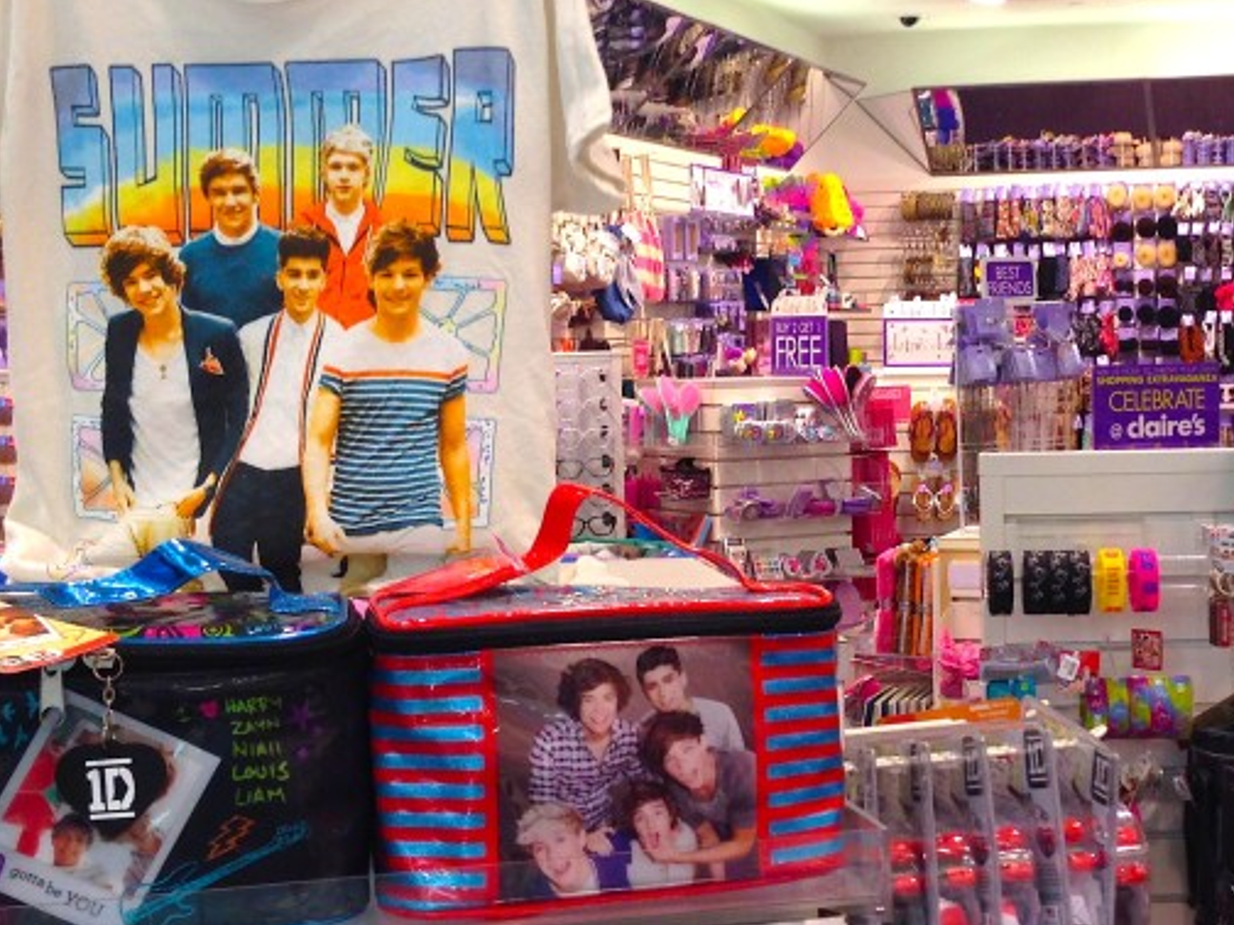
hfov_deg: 28.6
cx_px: 896
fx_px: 2388
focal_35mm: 67
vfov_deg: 21.9
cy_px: 421
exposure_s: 1/30
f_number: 2.4
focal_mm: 4.13
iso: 64
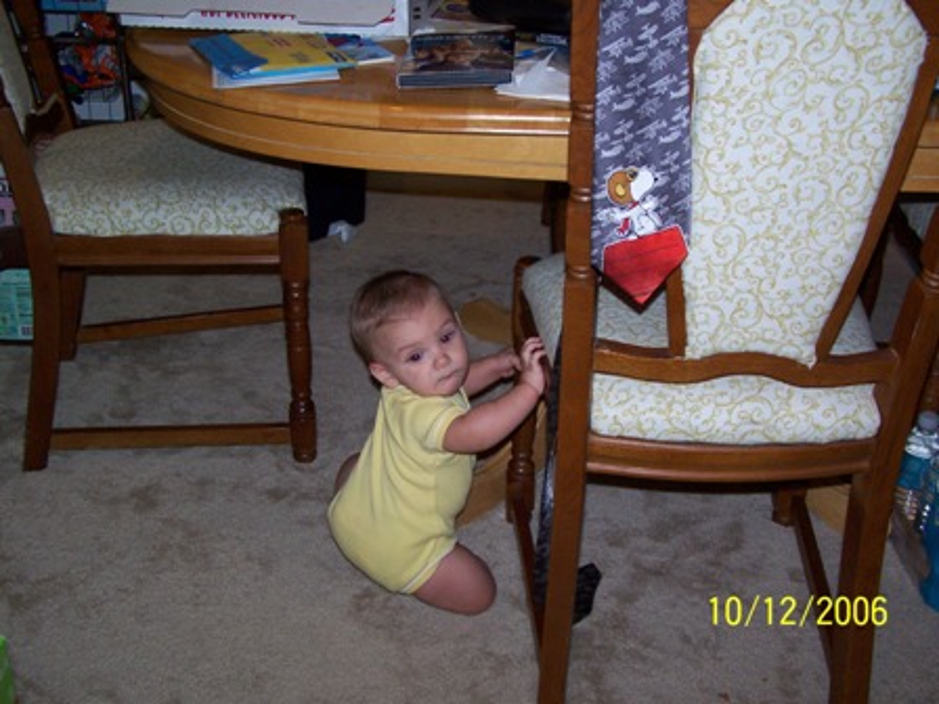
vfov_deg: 33.6
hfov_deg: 43.9
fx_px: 1166
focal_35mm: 43
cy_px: 352
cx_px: 470
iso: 140
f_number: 2.9
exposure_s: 1/60
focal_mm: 7.1
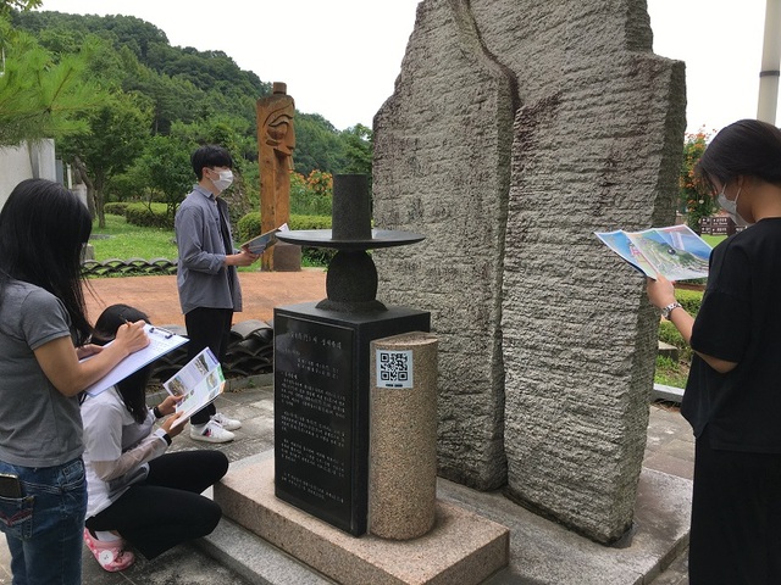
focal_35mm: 29
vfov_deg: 48.2
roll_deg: +0.0
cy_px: 292
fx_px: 654
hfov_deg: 61.7
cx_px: 390
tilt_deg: -9.4
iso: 25
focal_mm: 4.15
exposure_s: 1/354
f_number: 2.2
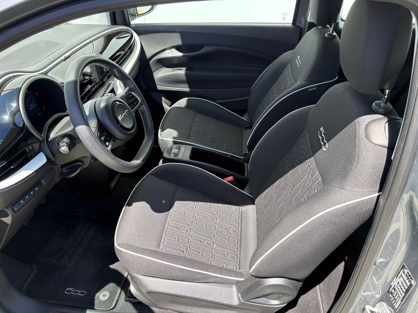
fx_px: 314
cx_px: 209
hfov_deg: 67.3
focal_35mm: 26
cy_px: 156
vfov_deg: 53.1
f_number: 1.6
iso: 50
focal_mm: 5.96
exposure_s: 1/379
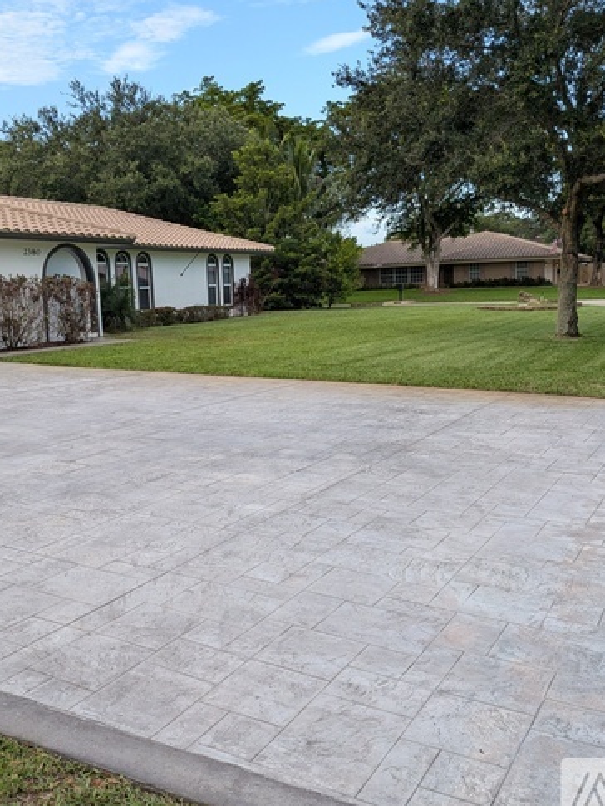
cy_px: 409
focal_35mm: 33
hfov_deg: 42.9
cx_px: 275
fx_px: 769
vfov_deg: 55.3
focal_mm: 4.53
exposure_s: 1/421
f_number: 1.7
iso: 39
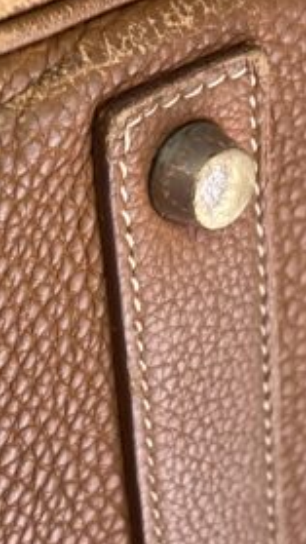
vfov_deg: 20.5
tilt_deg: -61.5
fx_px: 1500
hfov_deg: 11.6
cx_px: 123
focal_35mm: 104
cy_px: 242
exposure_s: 1/120
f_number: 1.6
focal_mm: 5.1
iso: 100
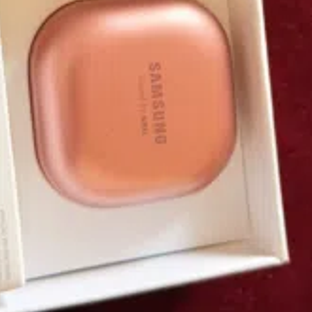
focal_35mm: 103
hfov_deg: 16.9
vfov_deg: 16.2
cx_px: 102
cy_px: -61
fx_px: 1050
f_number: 1.78
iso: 125
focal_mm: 6.76
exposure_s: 1/60
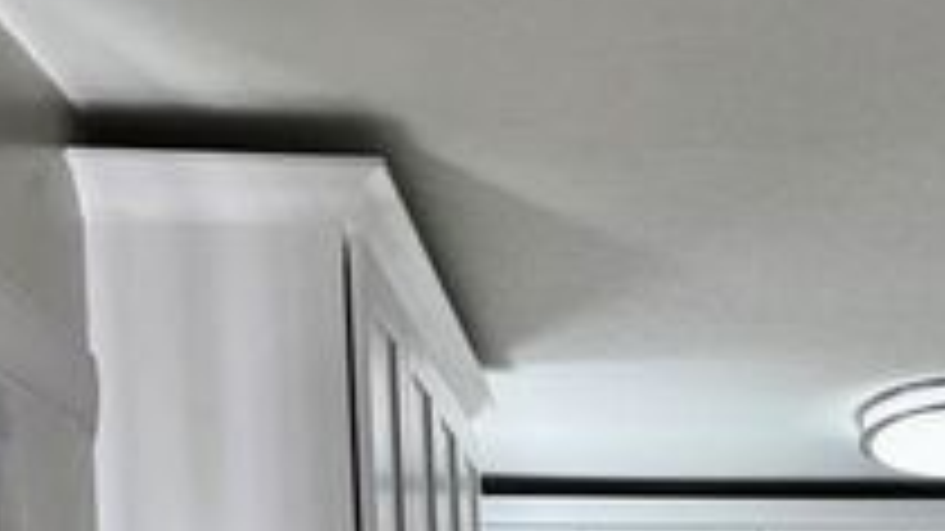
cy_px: 925
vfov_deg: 13.3
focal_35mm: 83
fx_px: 2079
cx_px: 1084
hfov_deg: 23.7
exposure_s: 1/120
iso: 64
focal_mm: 6.76
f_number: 1.78
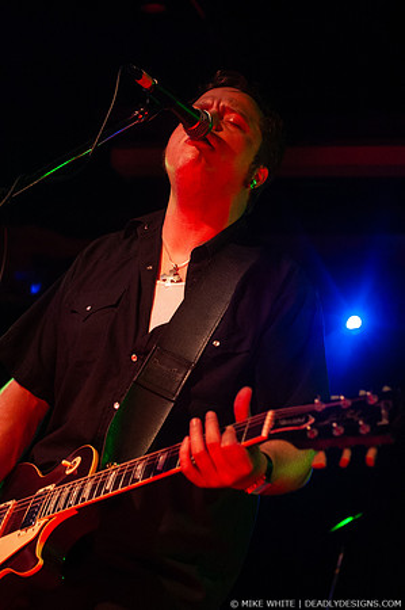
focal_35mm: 66
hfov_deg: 20.6
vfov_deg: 30.5
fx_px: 1116
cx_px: 202
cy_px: 305
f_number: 2.8
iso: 800
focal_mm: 44
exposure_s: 1/50
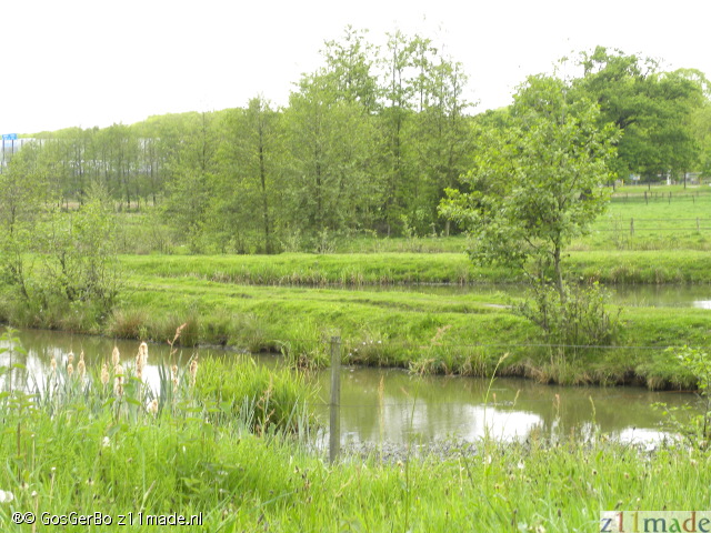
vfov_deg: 17.4
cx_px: 356
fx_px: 1746
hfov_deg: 23.0
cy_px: 266
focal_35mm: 85
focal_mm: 15.1
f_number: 4
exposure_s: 1/68.2
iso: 64
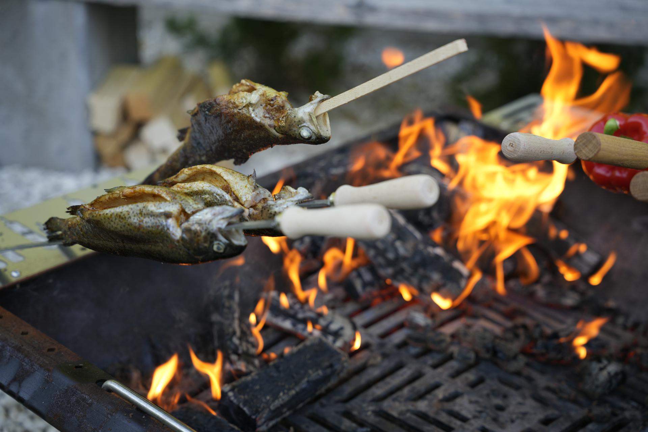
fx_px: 1260
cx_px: 324
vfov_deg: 19.5
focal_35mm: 70
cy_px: 216
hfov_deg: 28.8
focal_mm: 70
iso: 100
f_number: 3.2
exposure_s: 1/125
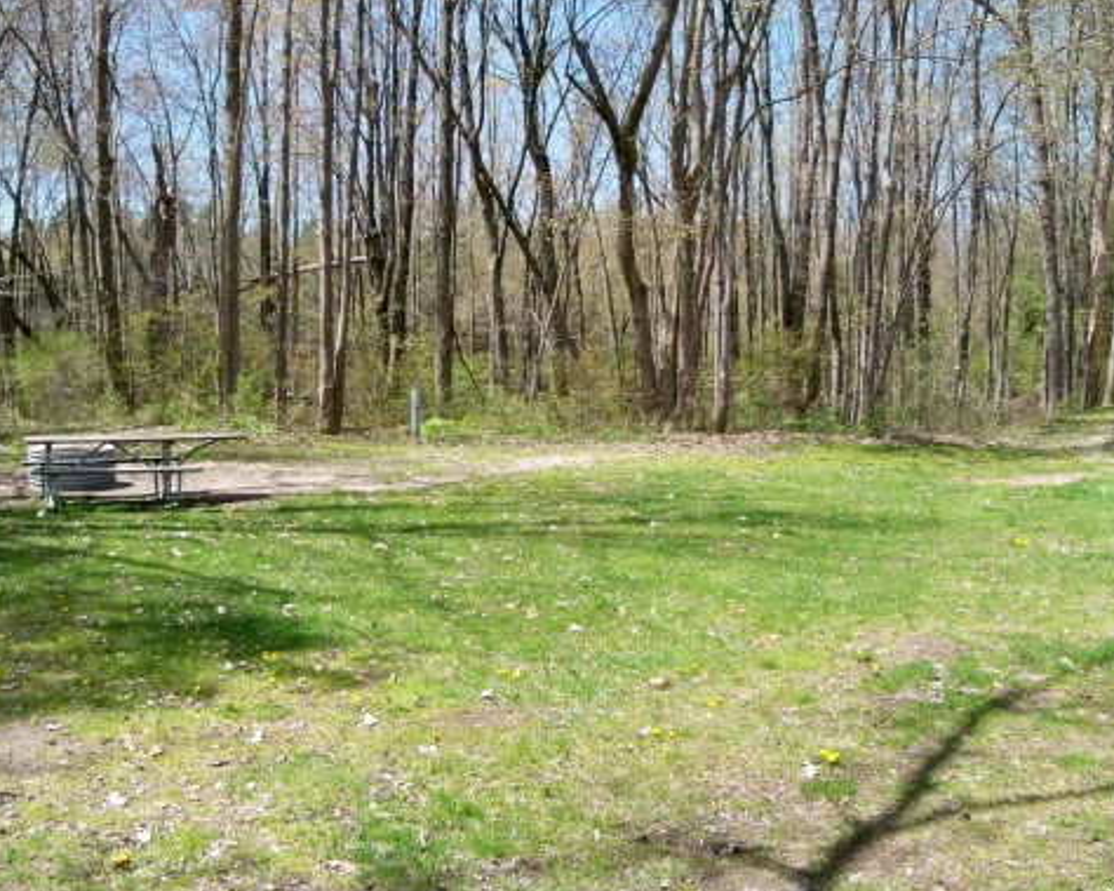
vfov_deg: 40.1
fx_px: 1220
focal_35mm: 37
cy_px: 446
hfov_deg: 49.1
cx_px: 521
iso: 80
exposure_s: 1/400
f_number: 3.5
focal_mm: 6.2
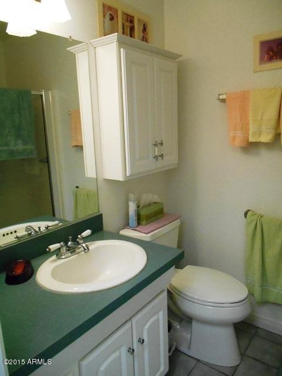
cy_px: 188
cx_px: 141
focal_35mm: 26
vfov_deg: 67.3
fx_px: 282
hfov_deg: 53.1
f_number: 3.4
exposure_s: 1/160
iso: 800
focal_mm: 4.7
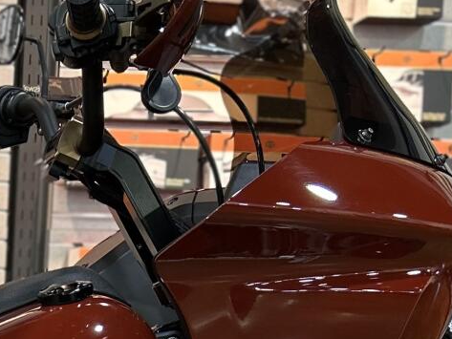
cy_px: 486
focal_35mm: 110
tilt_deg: -7.3
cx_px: -175
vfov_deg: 12.9
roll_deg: -1.5
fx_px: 1437
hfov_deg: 16.6
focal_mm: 5.7
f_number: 1.5
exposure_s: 1/60
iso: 160
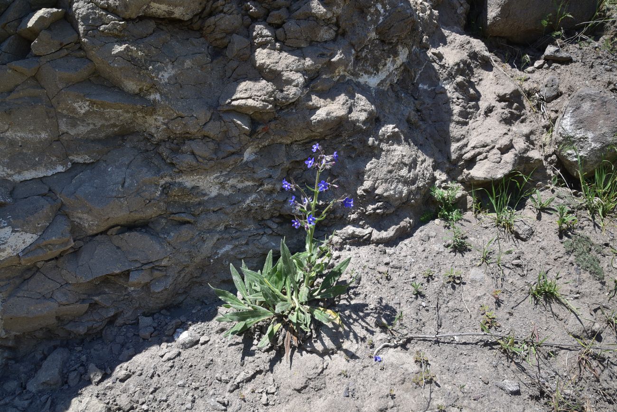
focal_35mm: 50
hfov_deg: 39.6
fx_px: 857
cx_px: 308
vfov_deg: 27.0
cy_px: 206
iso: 100
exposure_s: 1/125
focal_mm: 50
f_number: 10
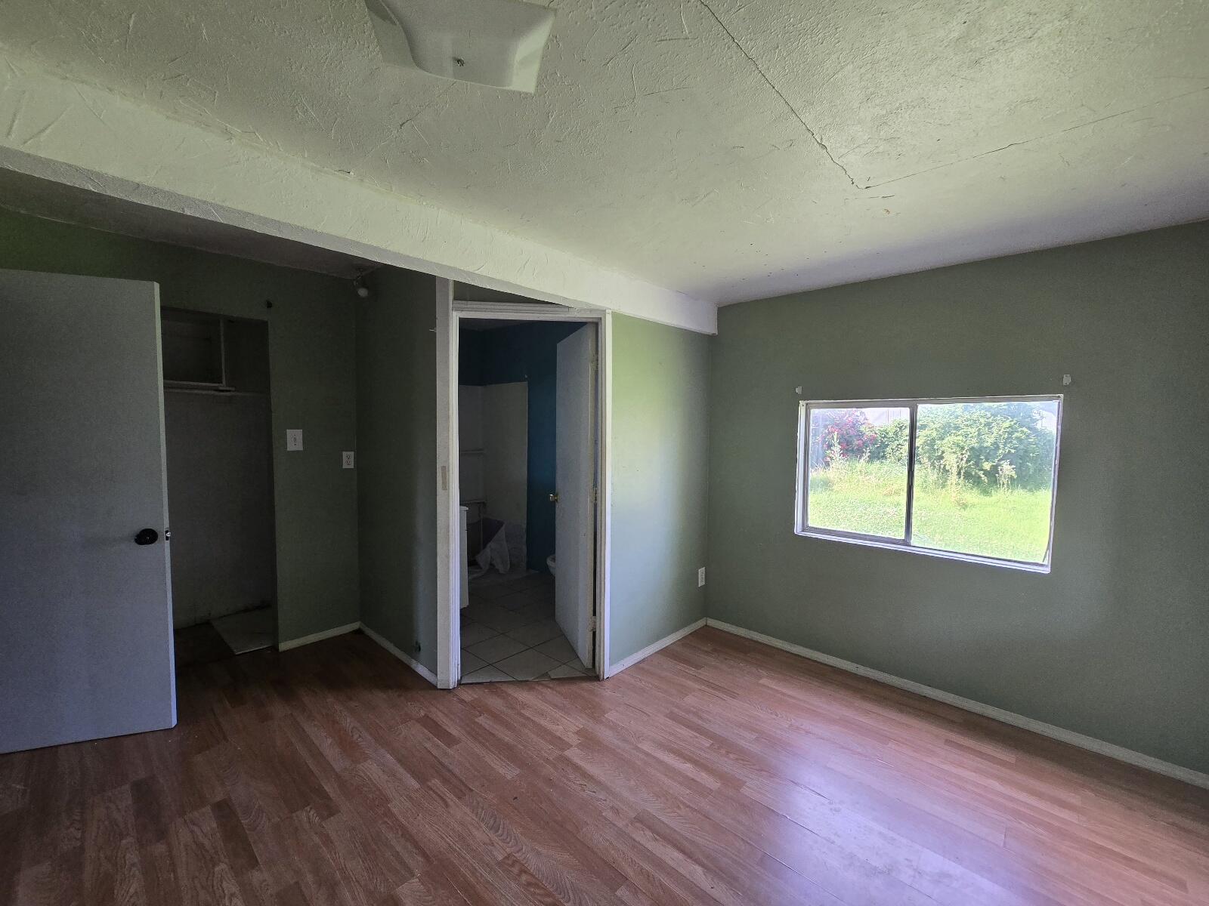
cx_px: 604
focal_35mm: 13
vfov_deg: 89.9
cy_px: 453
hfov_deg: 106.2
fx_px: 454
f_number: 2.2
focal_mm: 2.2
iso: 125
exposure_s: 1/60.2
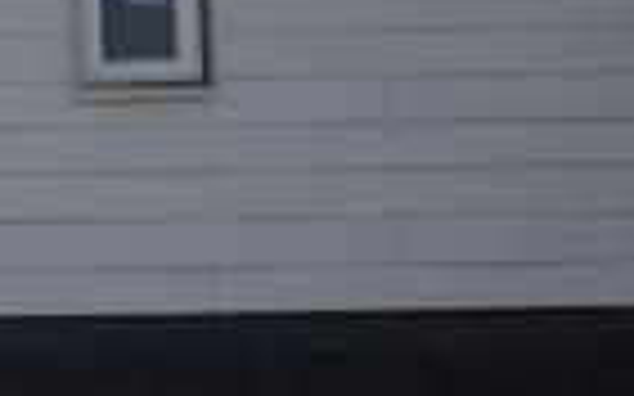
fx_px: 6373
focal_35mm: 369
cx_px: -1488
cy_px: 29
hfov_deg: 5.3
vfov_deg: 3.6
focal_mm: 50
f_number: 2
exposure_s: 1/2500
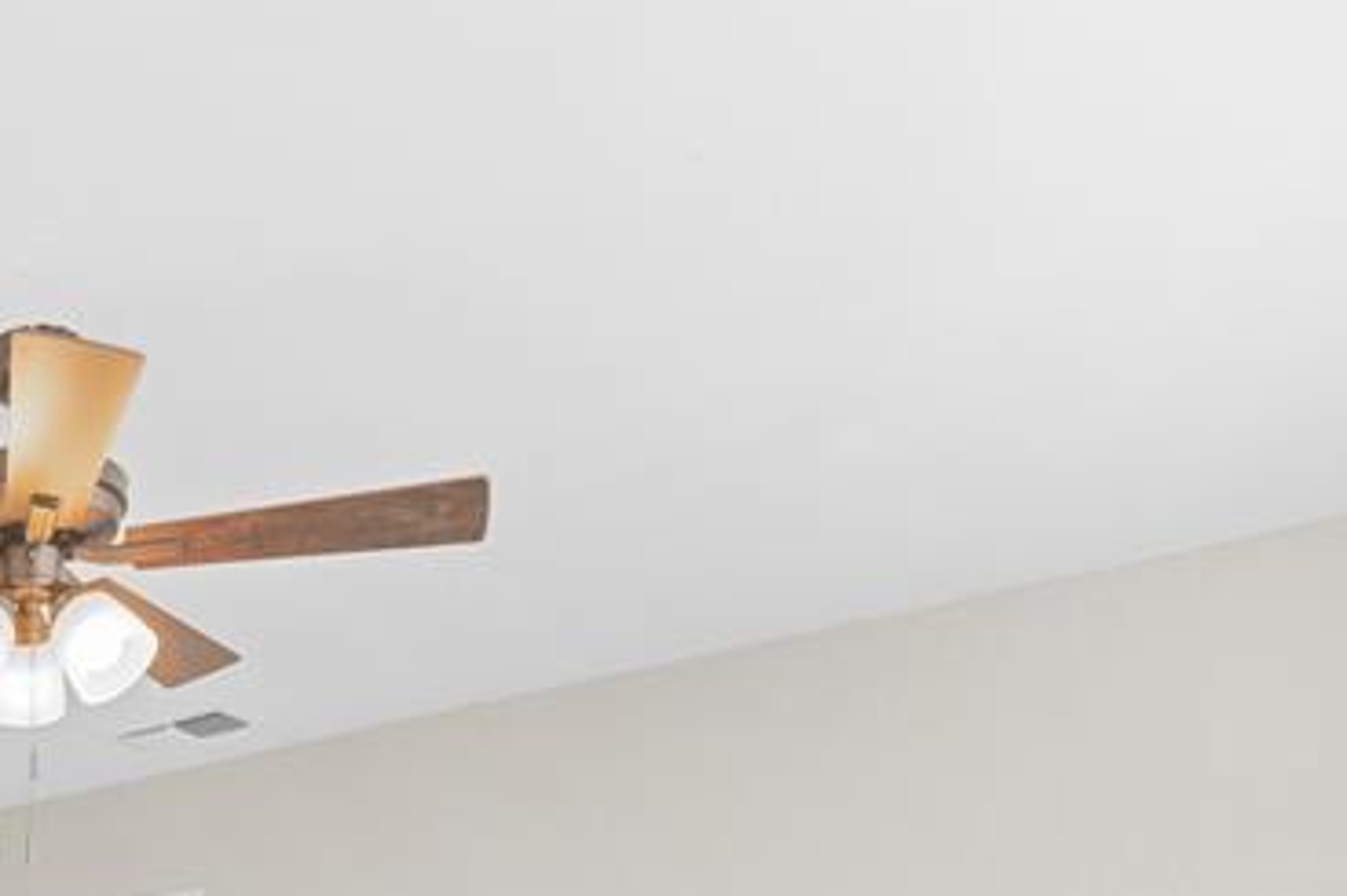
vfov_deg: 28.0
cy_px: 1176
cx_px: -146
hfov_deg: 39.9
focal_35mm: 39
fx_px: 1459
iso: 1250
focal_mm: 14
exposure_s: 1/40
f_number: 8
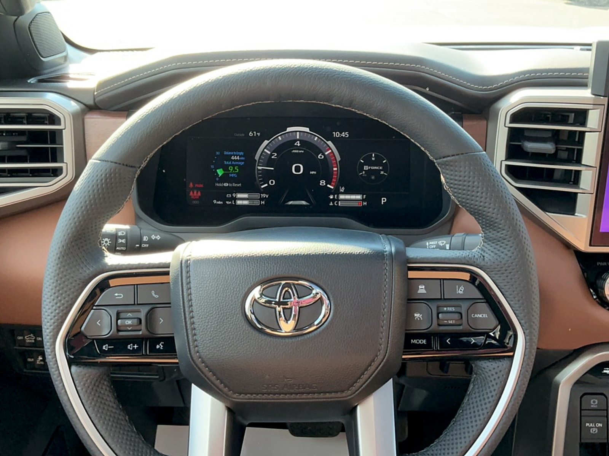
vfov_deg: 46.8
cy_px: 228
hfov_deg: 60.0
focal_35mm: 30
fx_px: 528
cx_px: 304
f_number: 1.8
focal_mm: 3
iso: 100
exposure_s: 1/120
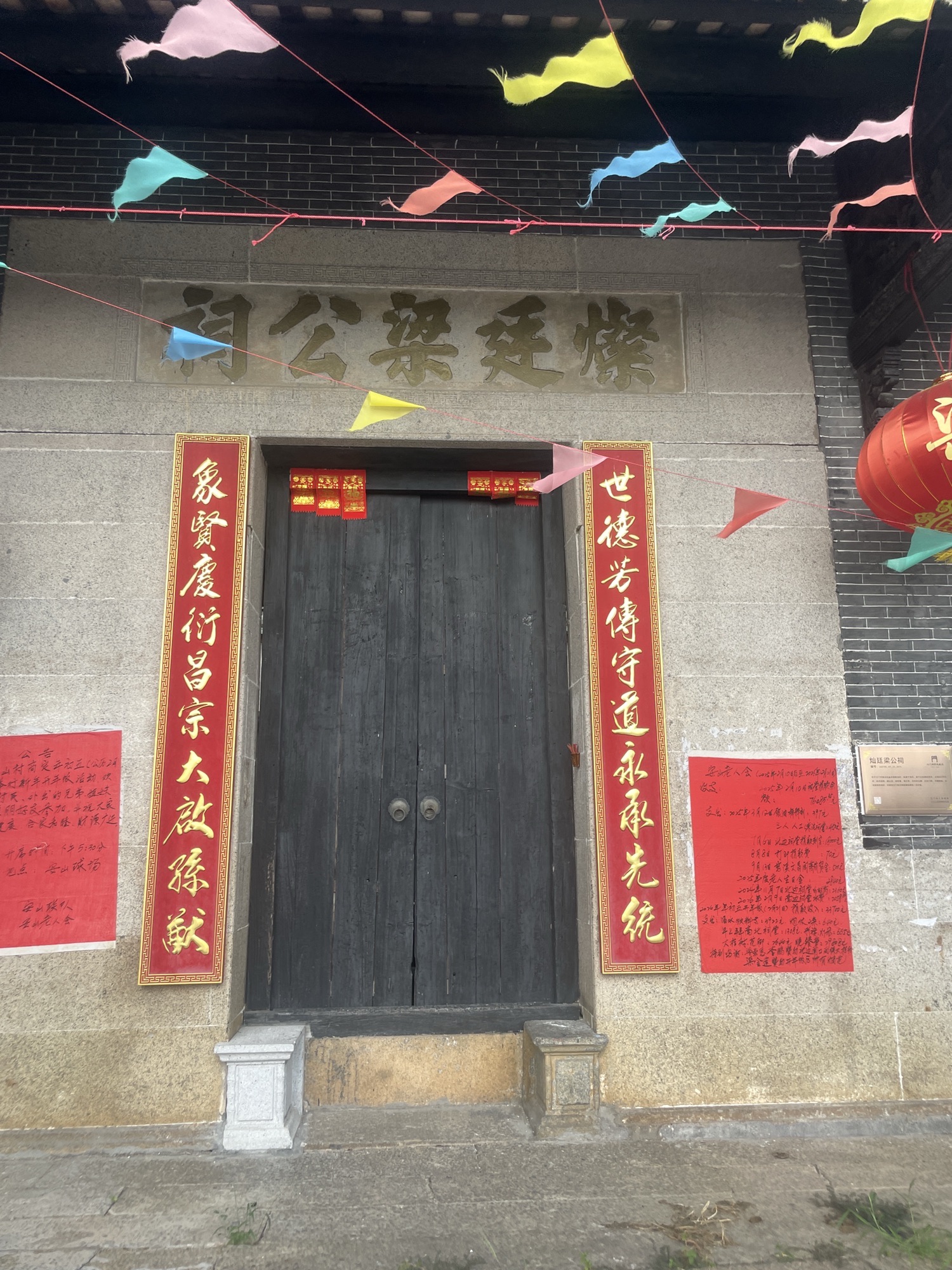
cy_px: 635
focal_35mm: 26
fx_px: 953
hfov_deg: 53.1
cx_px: 476
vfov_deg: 67.3
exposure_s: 1/1855
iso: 32
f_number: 1.6
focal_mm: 4.2
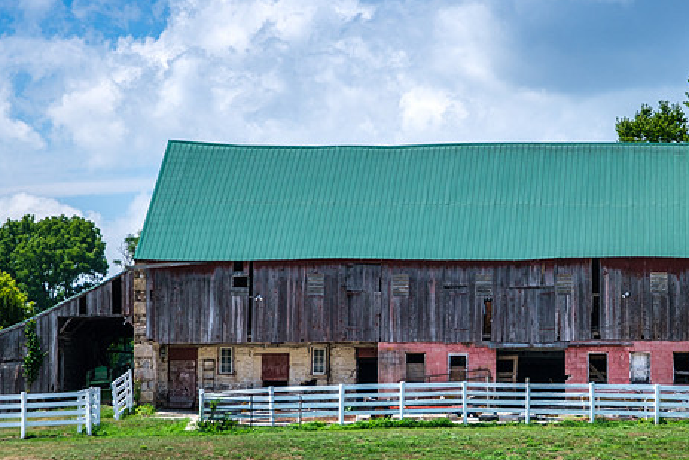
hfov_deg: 13.0
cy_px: 268
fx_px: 3025
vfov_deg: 8.7
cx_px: 472
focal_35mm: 158
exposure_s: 1/160
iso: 200
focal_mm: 65.2
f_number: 8
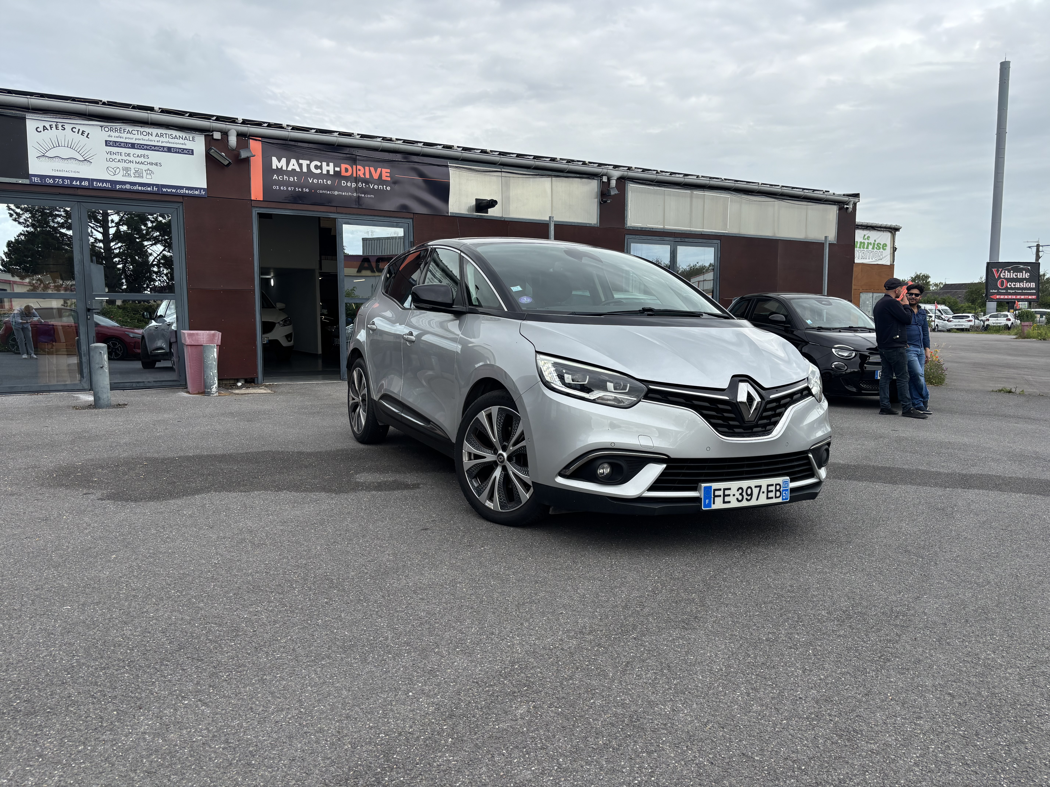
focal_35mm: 26
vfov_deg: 53.1
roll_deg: +0.2
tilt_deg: -5.7
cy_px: 394
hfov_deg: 67.3
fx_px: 789
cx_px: 525
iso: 50
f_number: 1.6
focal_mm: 5.96
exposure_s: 1/1437
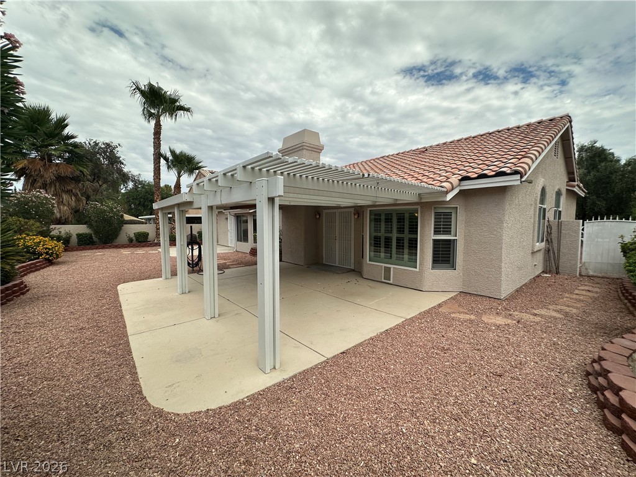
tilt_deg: -3.4
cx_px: 318
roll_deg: +0.0
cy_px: 238
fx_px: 257
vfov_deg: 85.7
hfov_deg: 102.1
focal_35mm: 14
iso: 50
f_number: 2.2
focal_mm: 2.22
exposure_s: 1/1949
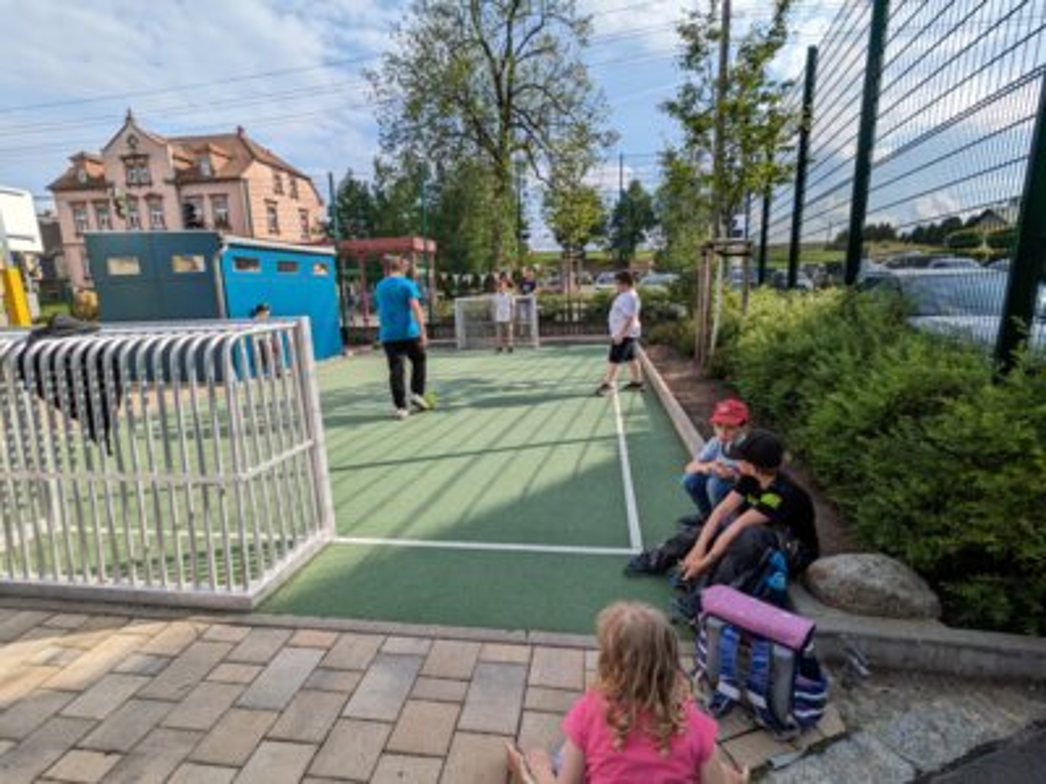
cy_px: 392
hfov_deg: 94.5
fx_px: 483
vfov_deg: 78.1
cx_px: 523
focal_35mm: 16
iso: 44
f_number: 2.2
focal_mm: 2.35
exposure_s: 1/1368
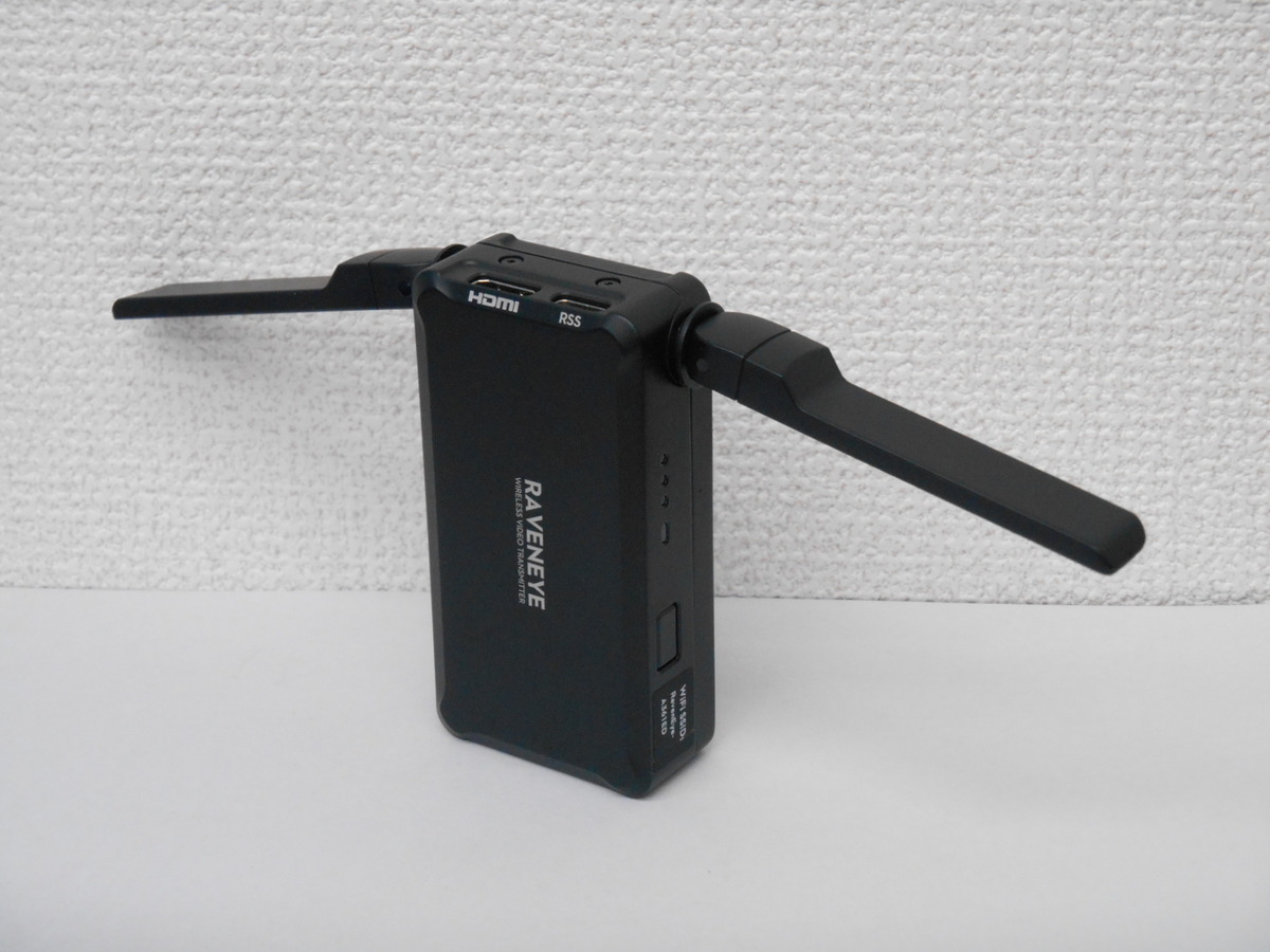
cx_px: 635
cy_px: 476
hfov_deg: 27.8
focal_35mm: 70
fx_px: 2568
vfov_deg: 21.0
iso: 400
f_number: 4.5
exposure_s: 1/60
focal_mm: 12.5
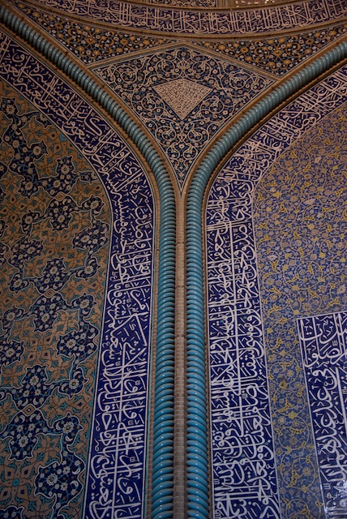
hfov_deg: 36.9
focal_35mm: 36
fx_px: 519
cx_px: 174
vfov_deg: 53.1
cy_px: 260
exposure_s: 1/30
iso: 400
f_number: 4
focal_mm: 24
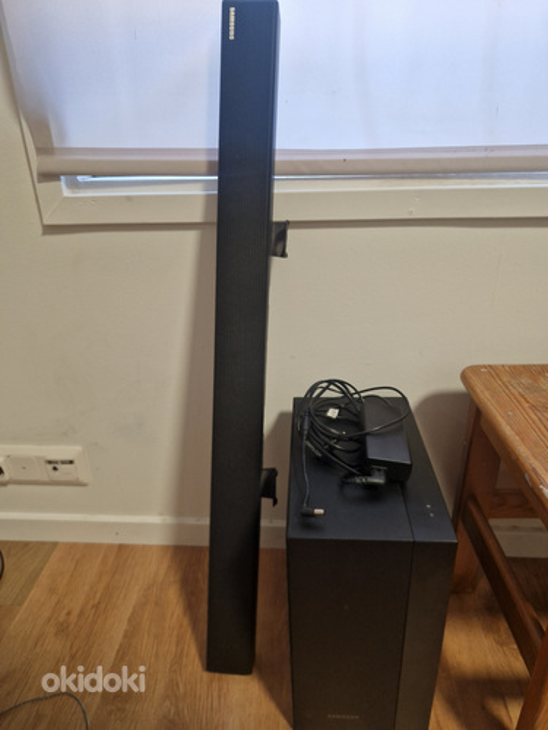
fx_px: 485
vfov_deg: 73.9
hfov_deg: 58.9
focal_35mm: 23
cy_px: 365
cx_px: 274
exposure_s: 1/100
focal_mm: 5.4
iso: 250
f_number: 1.8
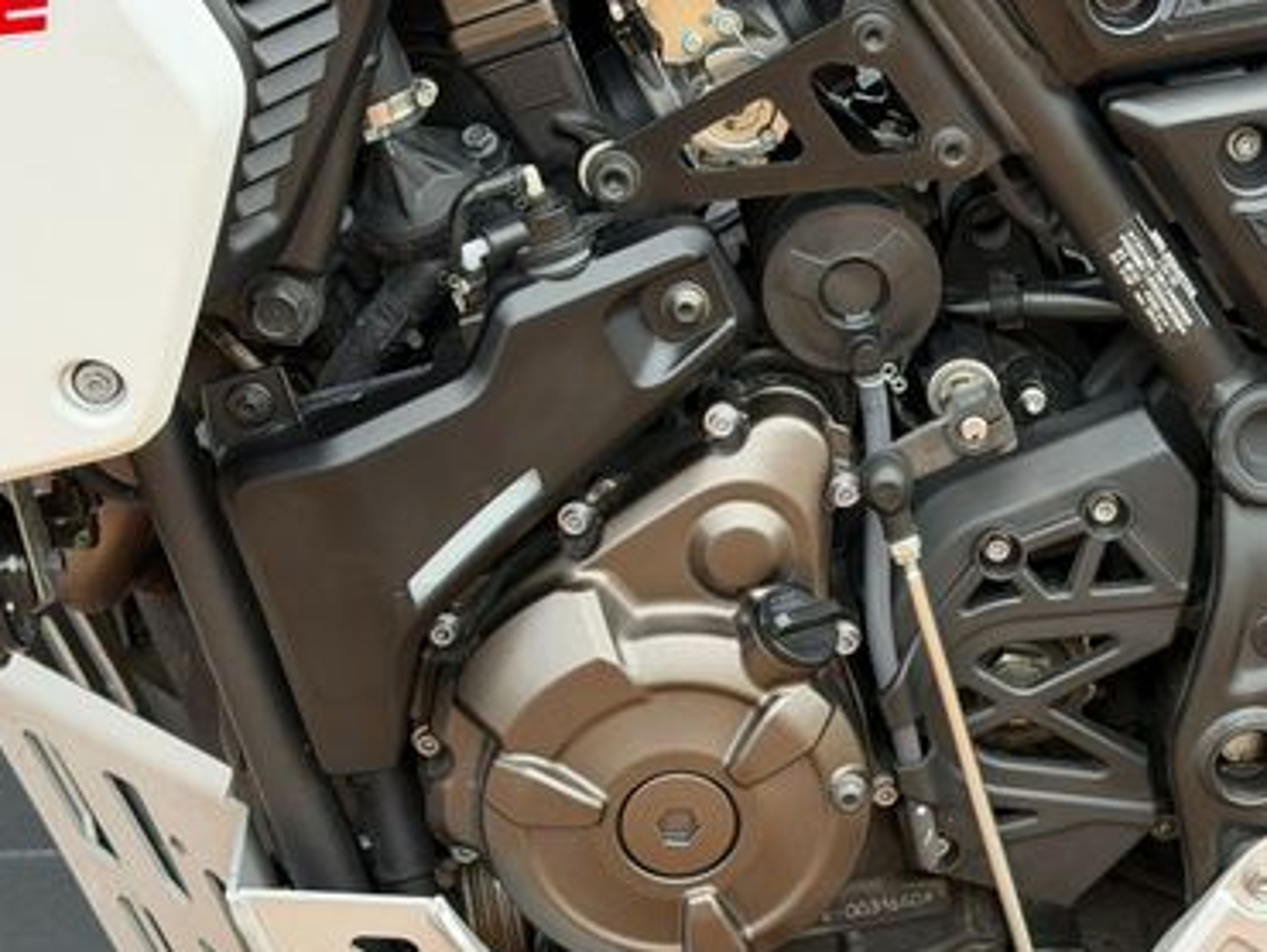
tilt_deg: -5.9
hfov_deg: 23.2
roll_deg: +1.1
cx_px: 1010
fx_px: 3040
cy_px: 493
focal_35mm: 83
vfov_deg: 17.8
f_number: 1.78
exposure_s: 1/561
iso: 100
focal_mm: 6.76
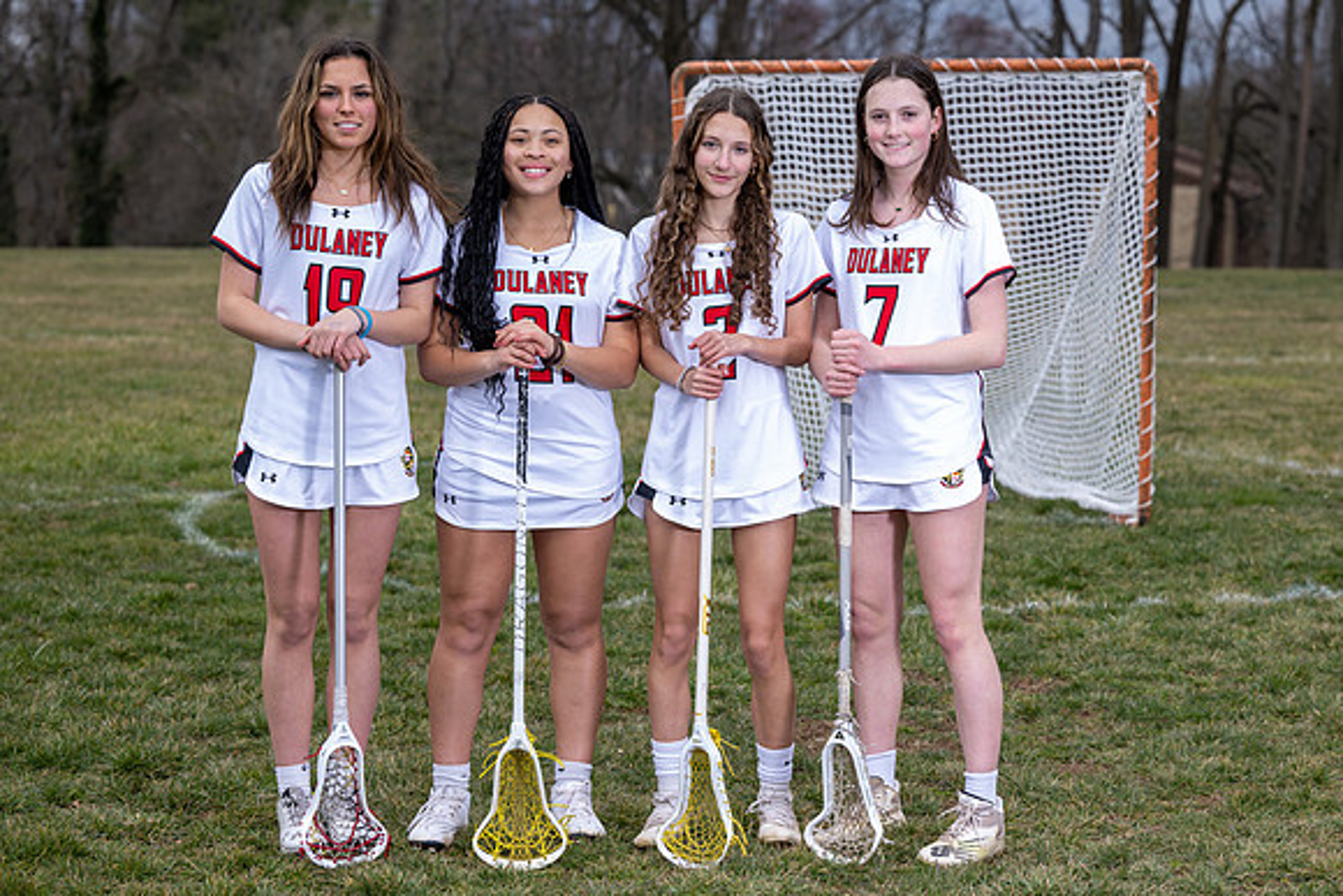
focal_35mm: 85
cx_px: 745
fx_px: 3188
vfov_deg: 16.0
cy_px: 399
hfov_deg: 23.8
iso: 64
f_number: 4
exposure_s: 1/250
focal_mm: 77
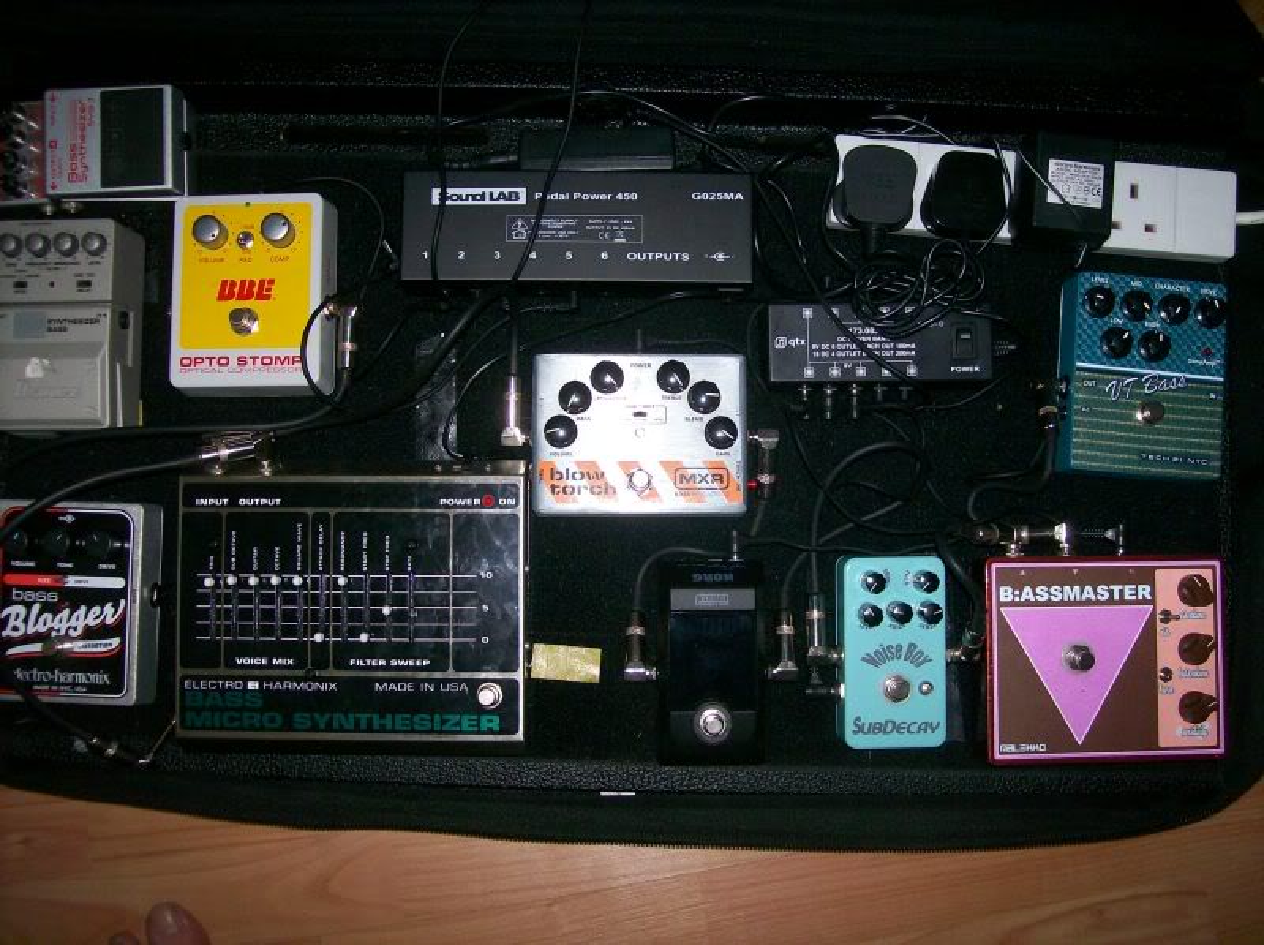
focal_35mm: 36
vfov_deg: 39.6
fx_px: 1313
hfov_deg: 51.4
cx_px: 632
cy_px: 472
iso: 80
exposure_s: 1/64
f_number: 2.7
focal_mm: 6
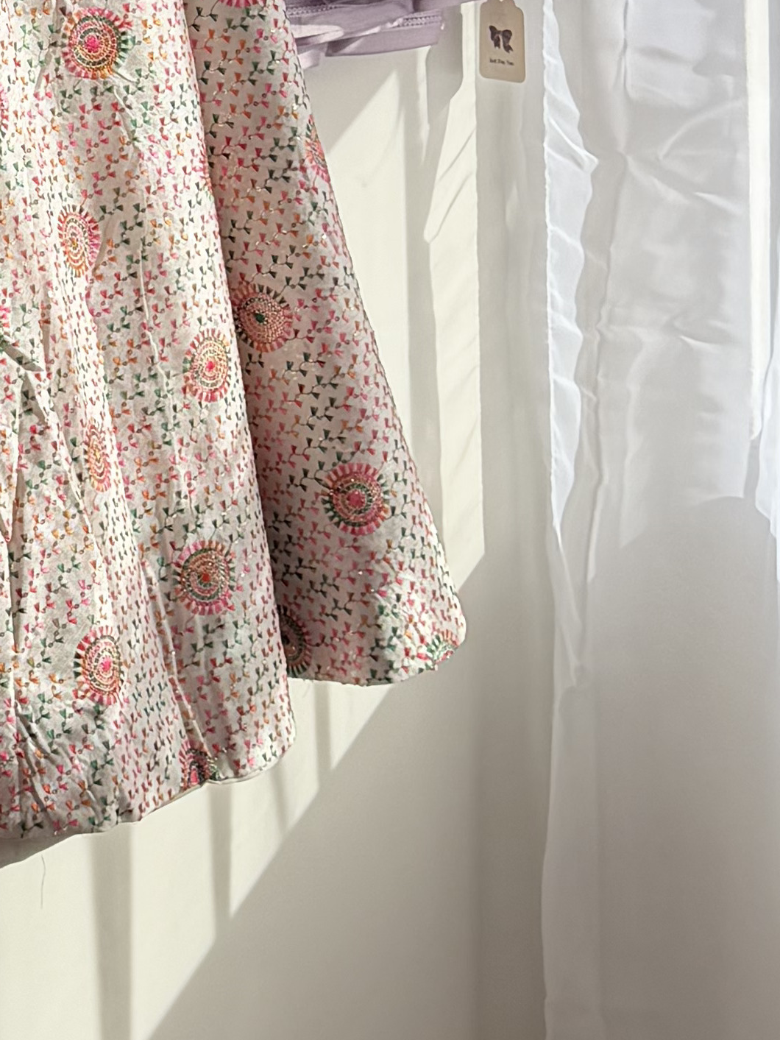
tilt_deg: -10.2
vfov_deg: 19.7
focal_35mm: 97
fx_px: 2914
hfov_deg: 14.7
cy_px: 44
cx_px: -175
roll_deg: +3.9
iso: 80
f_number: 1.78
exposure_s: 1/831
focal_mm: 6.76
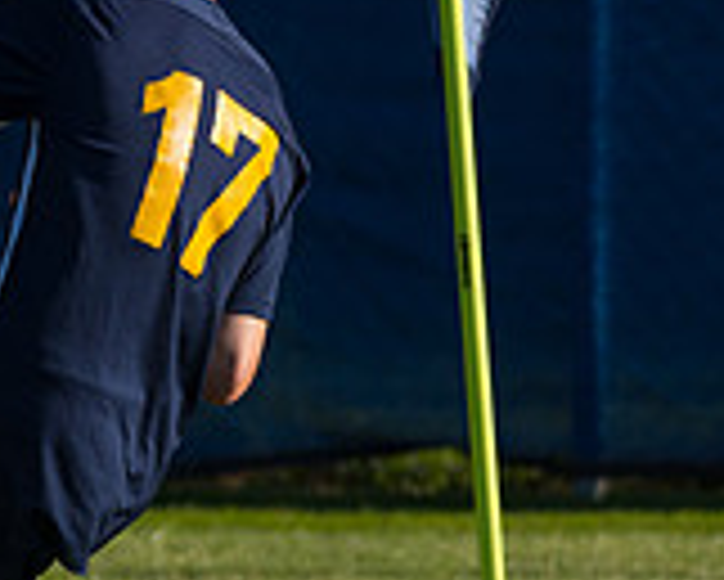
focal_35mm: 676
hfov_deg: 2.9
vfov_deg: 2.3
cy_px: 335
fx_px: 14494
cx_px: -256
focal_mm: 200
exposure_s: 1/2000
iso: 320
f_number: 5.6
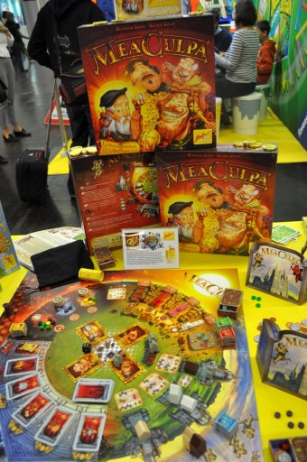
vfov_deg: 57.3
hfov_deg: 39.9
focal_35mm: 33
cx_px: 154
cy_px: 231
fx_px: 423
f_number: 3.8
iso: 800
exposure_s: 1/60
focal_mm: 22
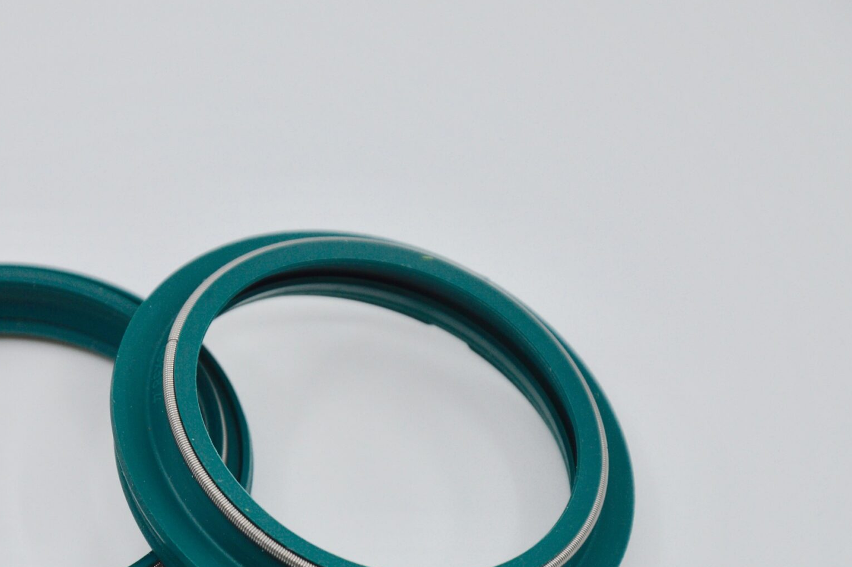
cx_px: 205
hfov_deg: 7.8
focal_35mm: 263
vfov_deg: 5.2
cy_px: 459
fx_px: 6215
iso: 100
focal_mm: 105
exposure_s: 1/160
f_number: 6.3
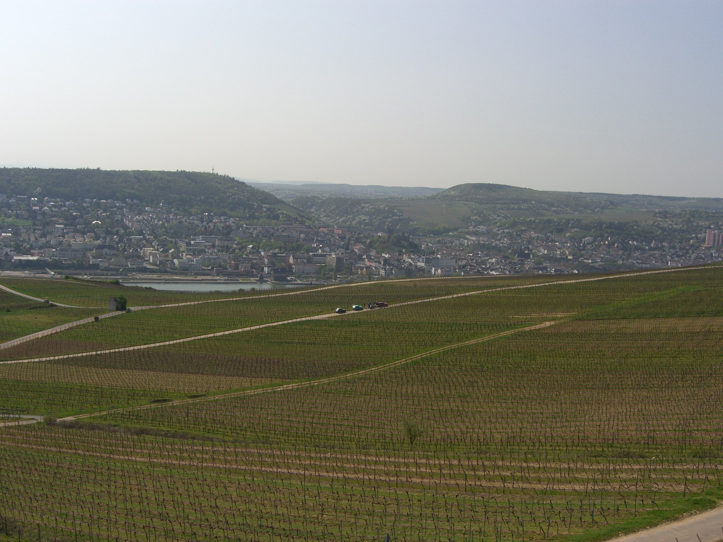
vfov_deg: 37.7
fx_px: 794
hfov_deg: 49.0
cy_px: 271
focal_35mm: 38
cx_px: 362
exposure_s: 1/250
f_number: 8
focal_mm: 7.9
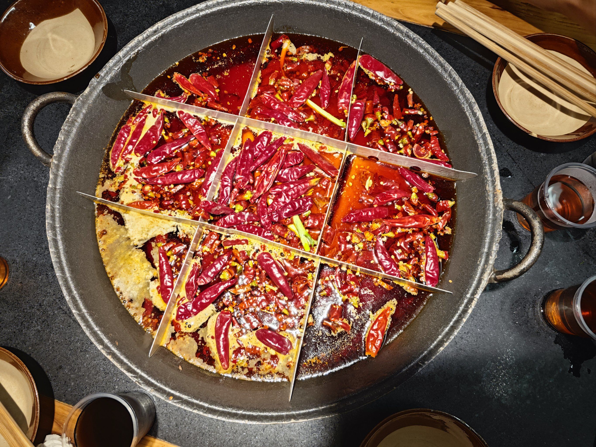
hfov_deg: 73.9
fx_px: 396
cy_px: 224
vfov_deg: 58.9
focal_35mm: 23
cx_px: 298
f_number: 1.8
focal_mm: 5.43
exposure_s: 1/100
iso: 200
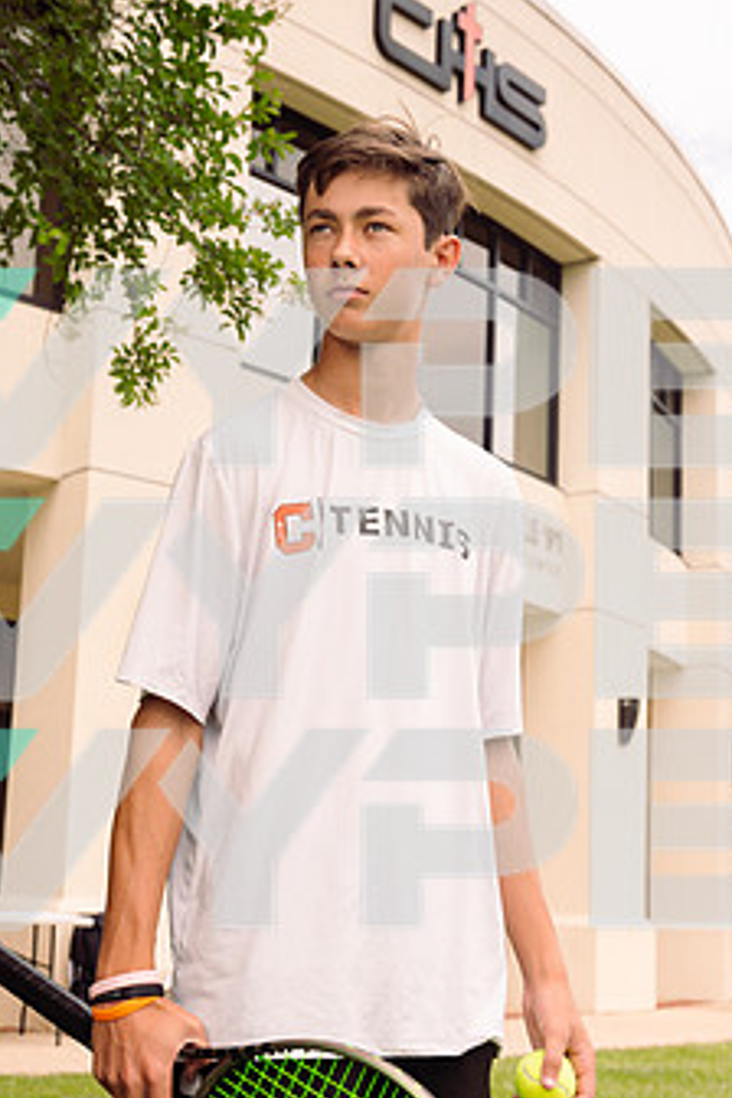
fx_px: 1799
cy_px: 601
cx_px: 330
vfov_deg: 33.9
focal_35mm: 59
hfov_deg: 23.0
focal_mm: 44
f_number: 7.1
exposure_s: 1/200
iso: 100
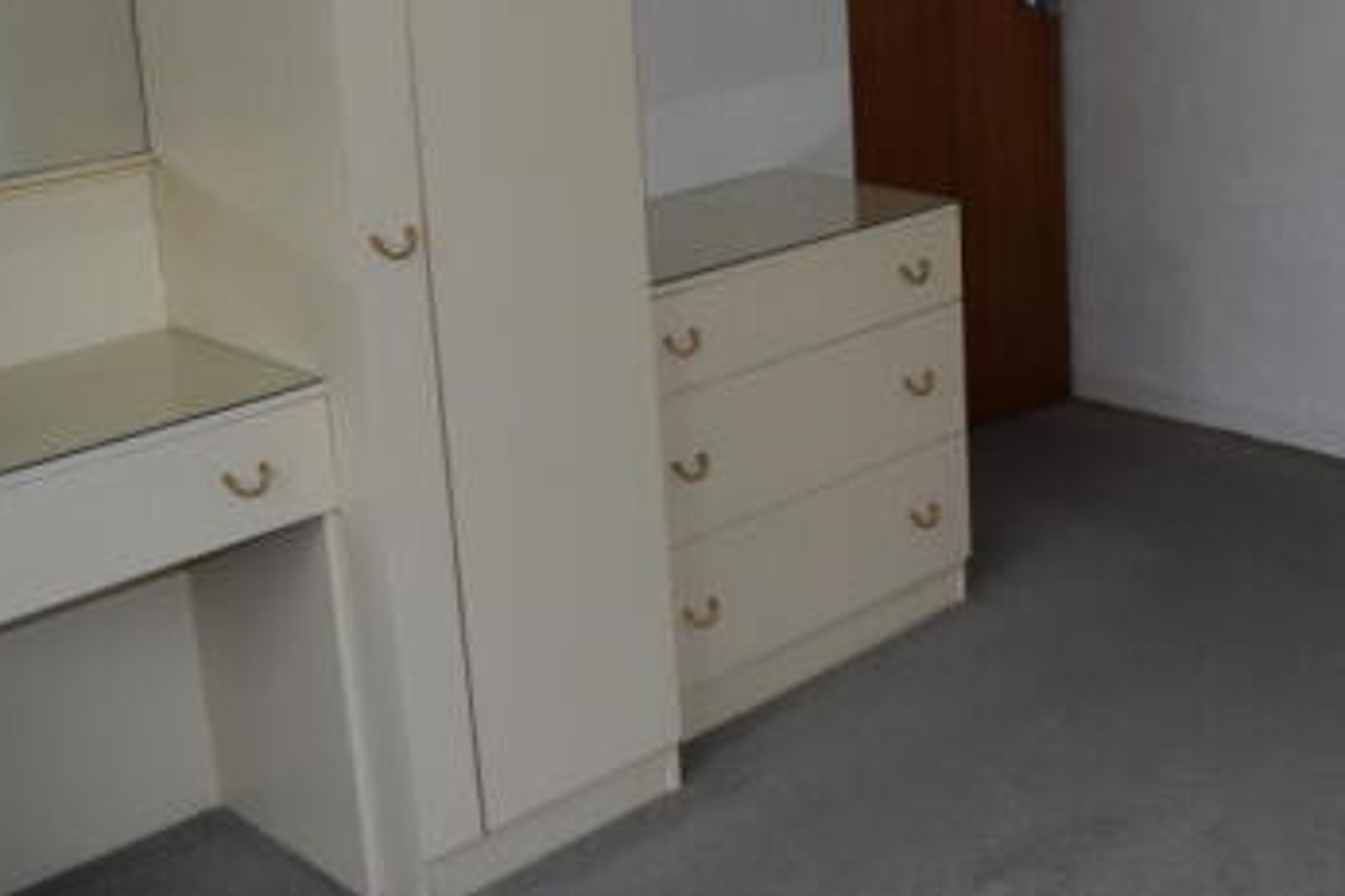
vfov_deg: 25.9
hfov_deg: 37.4
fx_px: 1904
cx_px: 1095
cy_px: 157
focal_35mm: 51
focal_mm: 18
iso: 800
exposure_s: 1/125
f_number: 5.6
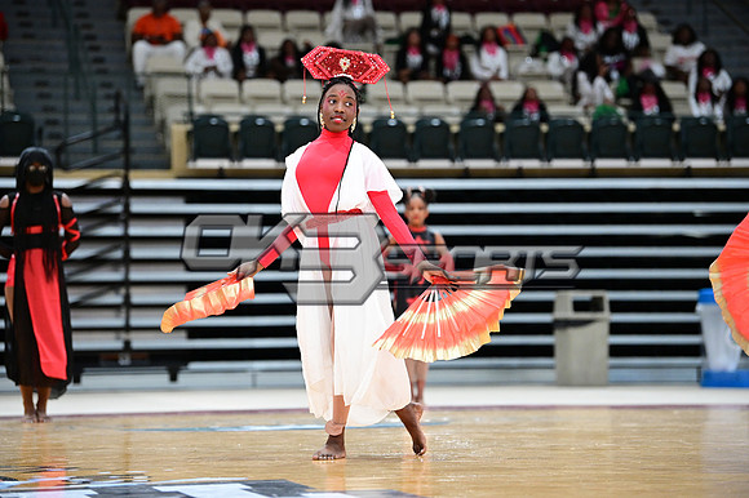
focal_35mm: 135
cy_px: 249
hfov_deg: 15.2
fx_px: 2807
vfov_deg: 10.1
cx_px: 374
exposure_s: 1/1000
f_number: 3.2
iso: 6400
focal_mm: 135
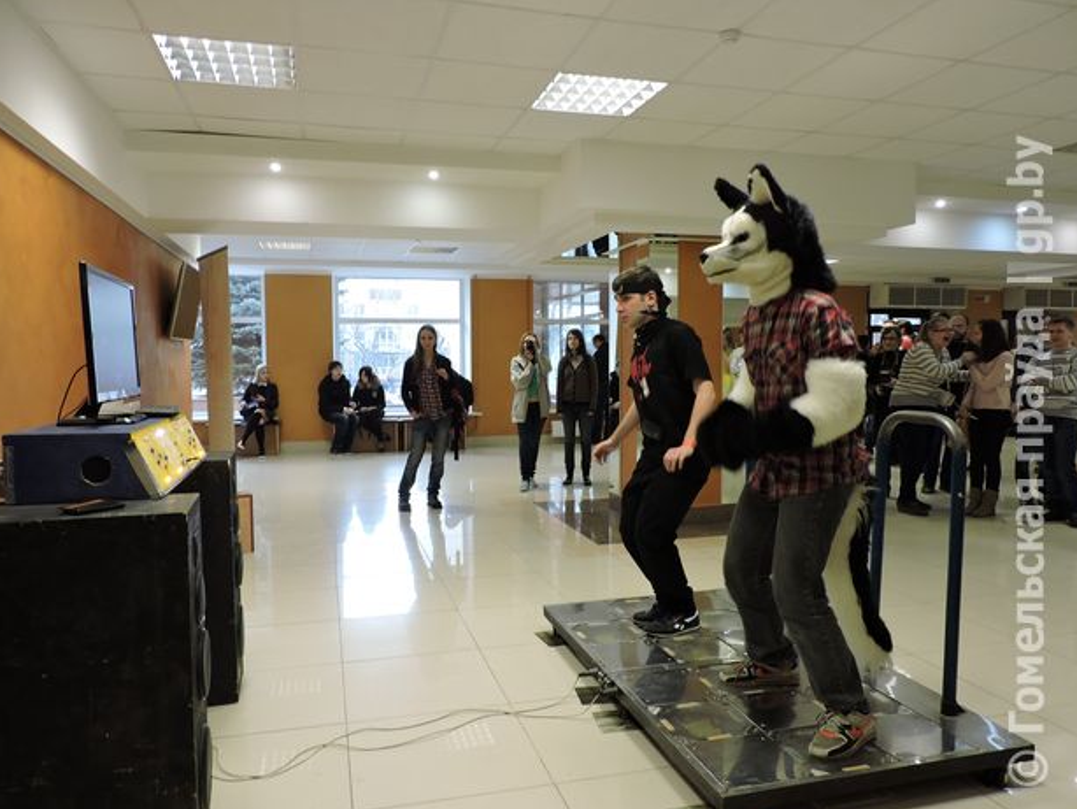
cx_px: 533
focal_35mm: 25
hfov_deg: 69.4
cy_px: 405
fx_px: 778
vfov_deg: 54.9
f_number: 3
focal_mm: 4.3
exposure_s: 1/30
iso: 200
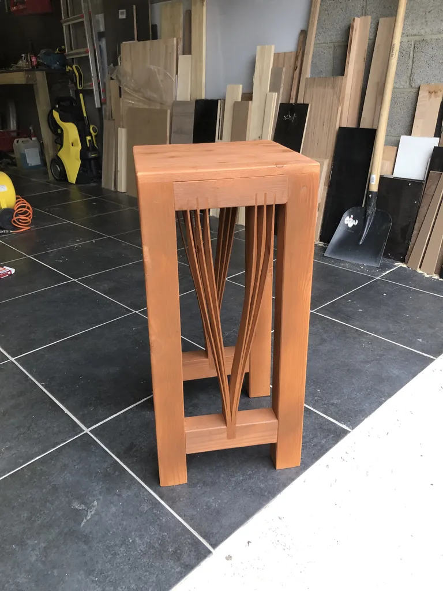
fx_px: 478
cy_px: 296
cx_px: 222
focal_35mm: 28
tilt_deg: -23.8
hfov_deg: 49.7
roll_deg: +1.7
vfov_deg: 63.4
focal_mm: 3.99
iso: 40
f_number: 1.8
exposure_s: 1/33
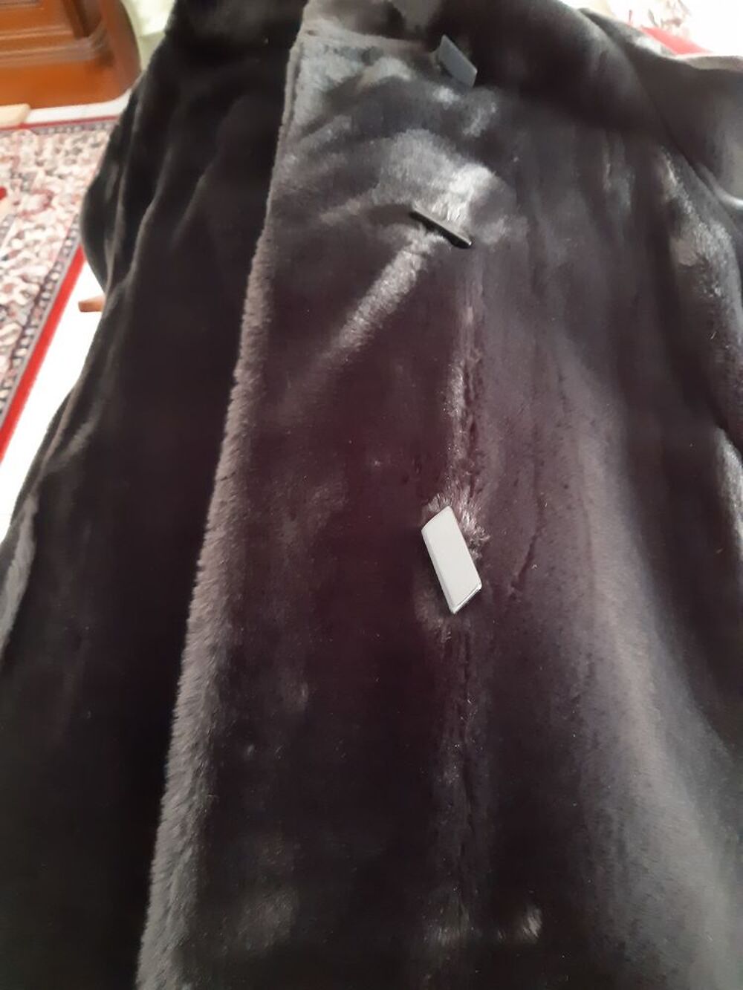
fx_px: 744
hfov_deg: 53.1
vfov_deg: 67.3
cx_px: 372
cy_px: 495
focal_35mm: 26
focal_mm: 3.92
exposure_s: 1/17
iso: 640
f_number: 1.7
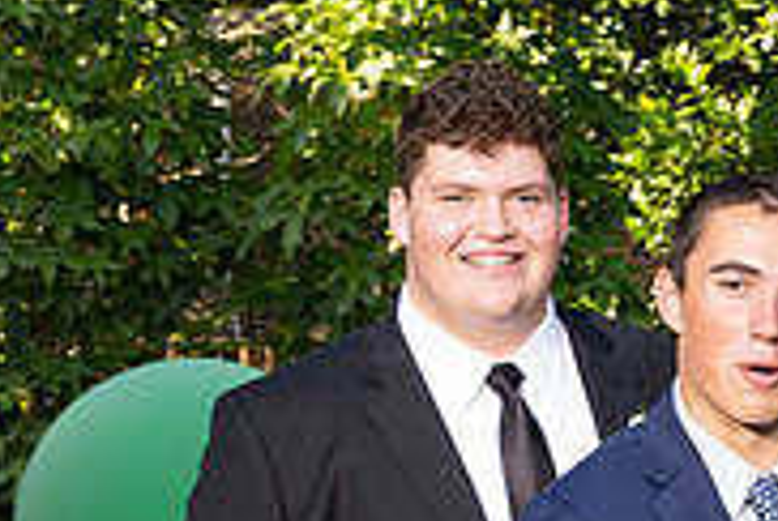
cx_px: 1421
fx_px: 4459
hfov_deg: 9.5
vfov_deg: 6.5
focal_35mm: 206
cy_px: 947
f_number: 8
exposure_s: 1/100
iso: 400
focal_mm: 48
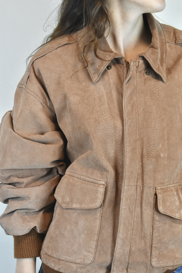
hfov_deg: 17.5
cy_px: 136
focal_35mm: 78
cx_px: 91
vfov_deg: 26.0
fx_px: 591
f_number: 18
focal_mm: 52
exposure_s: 1/50
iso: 1600
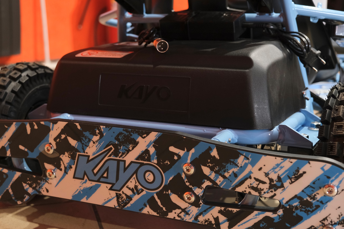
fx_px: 468
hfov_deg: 40.3
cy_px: 114
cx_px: 172
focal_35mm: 49
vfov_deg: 27.5
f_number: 4
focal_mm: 32.5
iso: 2500
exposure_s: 1/100
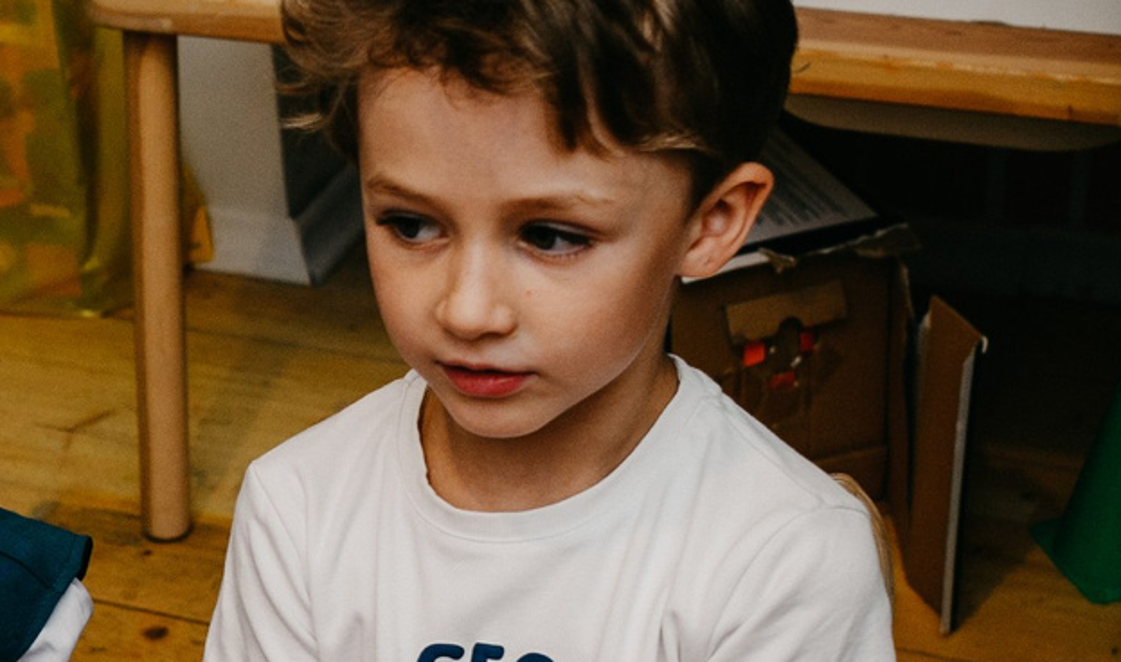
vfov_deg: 11.7
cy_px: 867
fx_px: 3129
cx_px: -269
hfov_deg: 19.0
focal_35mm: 104
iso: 160
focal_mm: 24
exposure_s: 1/160
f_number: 3.2
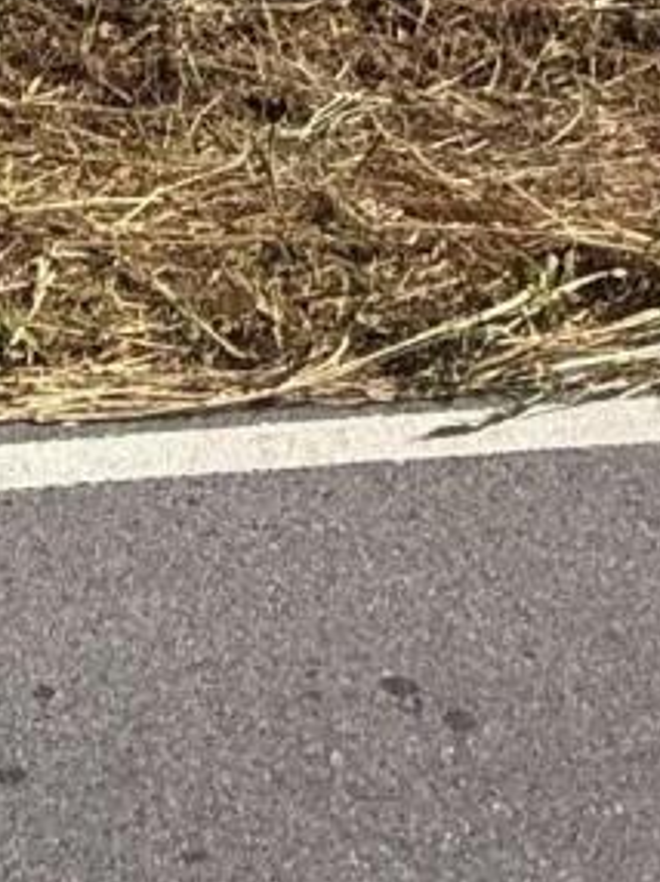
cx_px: -367
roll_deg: +4.8
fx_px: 2495
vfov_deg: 14.1
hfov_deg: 14.0
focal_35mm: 98
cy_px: -1209
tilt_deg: +5.8
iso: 50
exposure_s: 1/2841
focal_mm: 2.22
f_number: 2.2
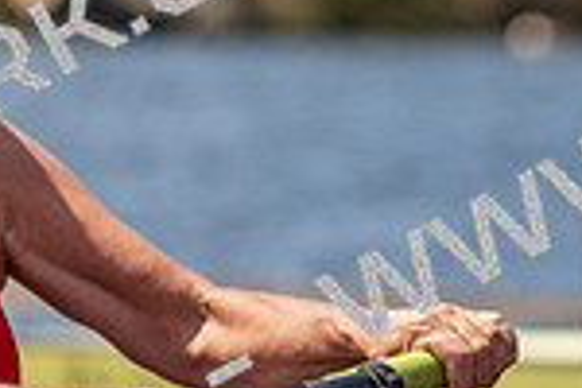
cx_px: 795
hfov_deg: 2.1
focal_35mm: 1002
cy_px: 351
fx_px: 16198
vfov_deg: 1.4
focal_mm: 259
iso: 250
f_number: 5.6
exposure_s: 1/2000
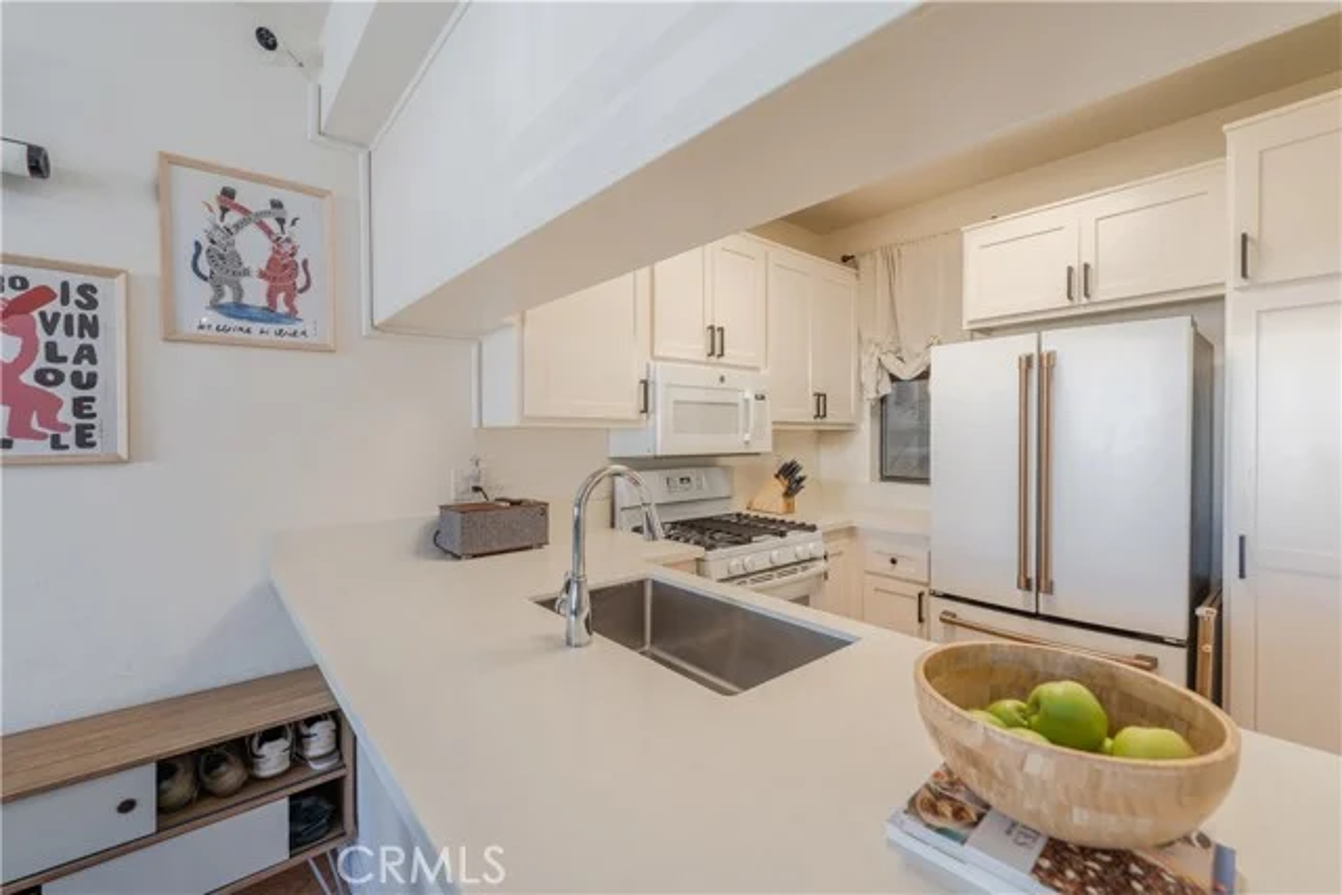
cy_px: 448
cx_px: 671
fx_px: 522
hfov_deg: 104.2
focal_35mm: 14
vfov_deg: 81.2
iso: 800
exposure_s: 1/500
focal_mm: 14
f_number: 8
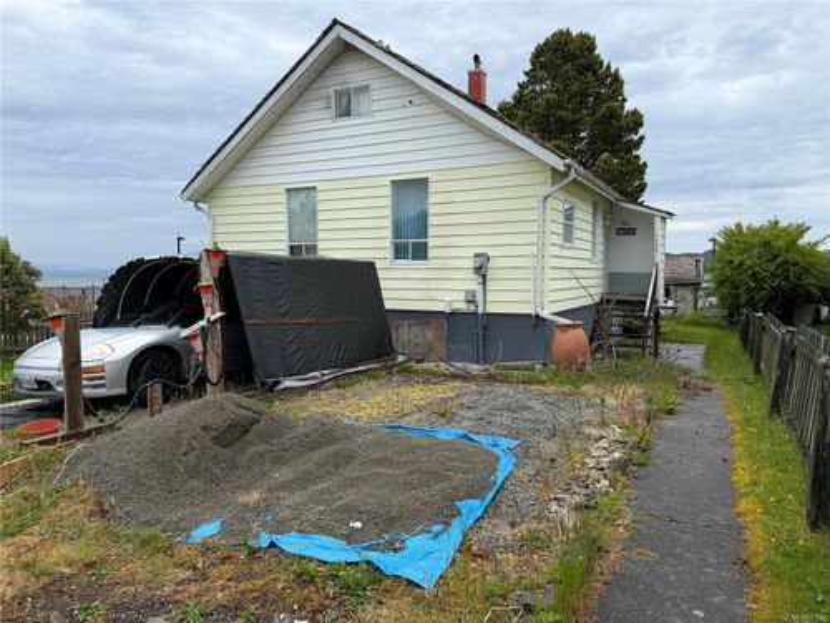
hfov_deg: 71.6
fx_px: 575
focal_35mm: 24
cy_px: 312
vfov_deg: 56.8
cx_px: 415
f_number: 1.78
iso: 80
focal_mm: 6.76
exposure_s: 1/1211
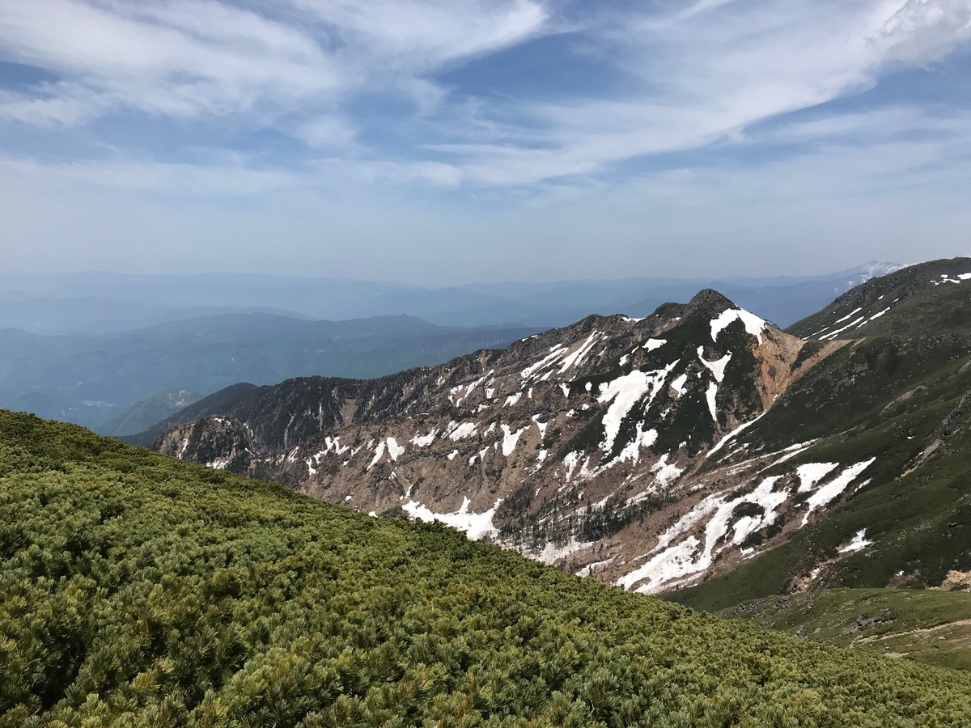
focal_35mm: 28
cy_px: 364
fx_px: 785
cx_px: 486
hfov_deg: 63.4
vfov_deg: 49.7
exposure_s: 1/3831
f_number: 1.8
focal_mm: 3.99
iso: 20
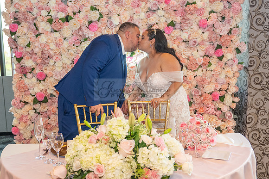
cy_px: 92
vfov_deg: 33.7
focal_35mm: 40
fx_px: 296
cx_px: 117
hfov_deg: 48.7
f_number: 2.8
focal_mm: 24
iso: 1000
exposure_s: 1/200
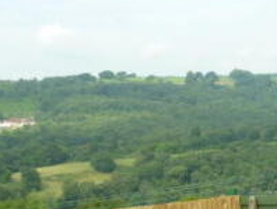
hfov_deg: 20.4
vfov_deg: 15.1
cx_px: 248
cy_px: 264
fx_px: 753
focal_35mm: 94
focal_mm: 4.1
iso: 100
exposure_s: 1/400
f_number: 4
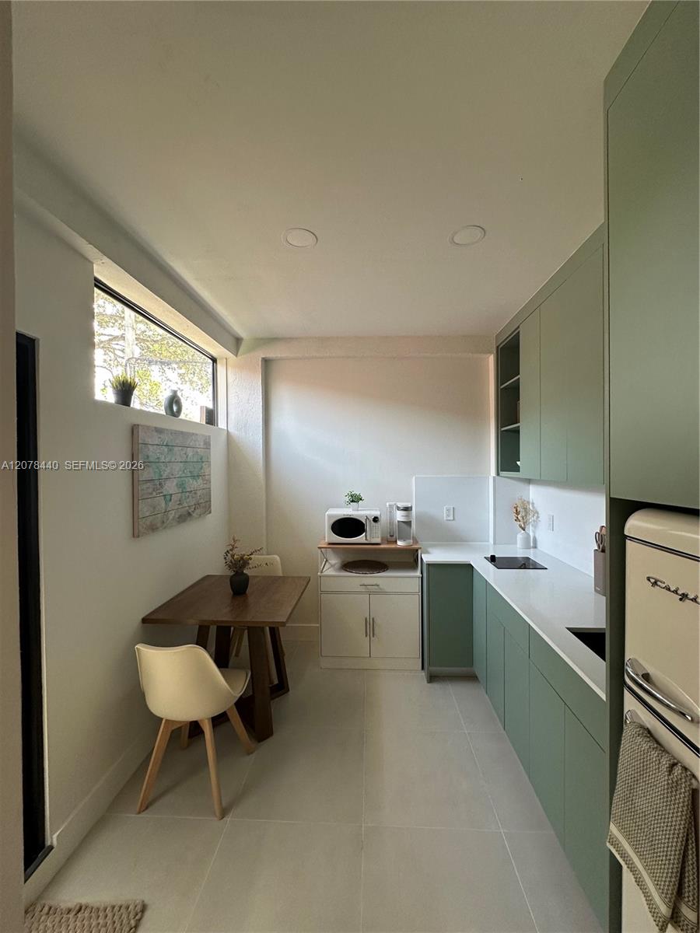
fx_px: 377
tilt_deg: -0.7
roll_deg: -0.8
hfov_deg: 85.7
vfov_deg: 102.1
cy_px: 466
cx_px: 350
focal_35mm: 14
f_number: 2.2
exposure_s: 1/120
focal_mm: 2.22
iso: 160
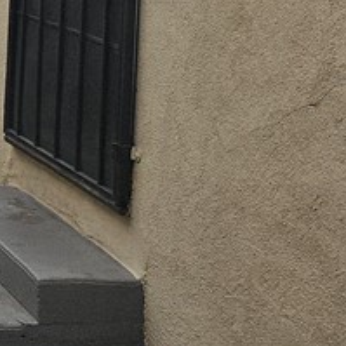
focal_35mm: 109
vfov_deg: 15.1
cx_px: -419
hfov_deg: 13.1
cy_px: -129
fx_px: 1233
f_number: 1.8
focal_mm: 5
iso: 50
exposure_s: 1/1839
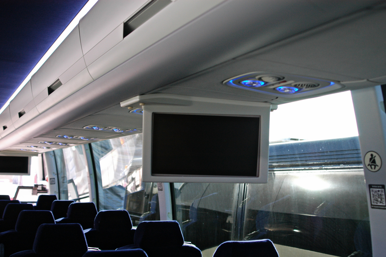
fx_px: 450
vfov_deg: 31.8
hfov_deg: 46.4
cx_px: 193
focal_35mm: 42
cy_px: 128
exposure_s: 1/60
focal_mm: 28
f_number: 3.8
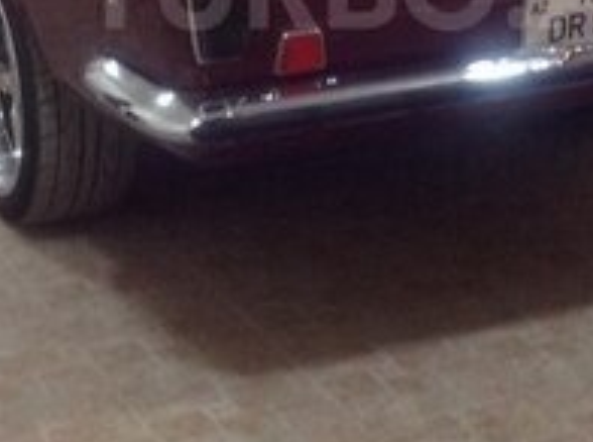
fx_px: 2016
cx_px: 390
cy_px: -17
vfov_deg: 12.3
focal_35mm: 118
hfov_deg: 16.7
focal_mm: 4.28
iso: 160
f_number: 2.4
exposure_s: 1/15
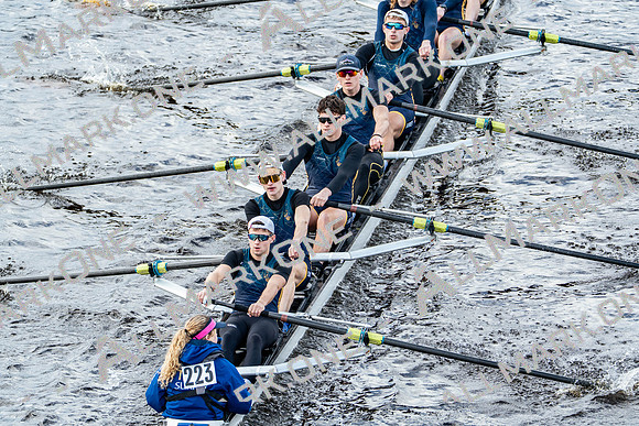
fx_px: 6480
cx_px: 320
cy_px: 213
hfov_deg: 5.6
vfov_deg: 3.8
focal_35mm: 365
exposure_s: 1/1250
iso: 1000
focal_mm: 365
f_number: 6.3
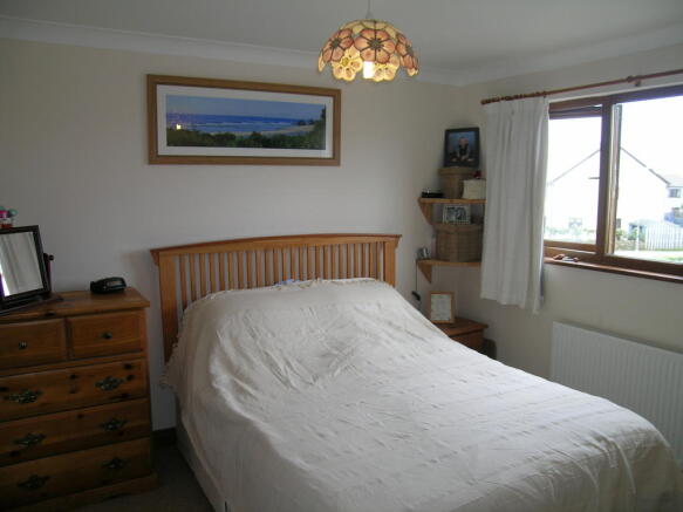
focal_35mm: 28
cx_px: 342
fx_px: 552
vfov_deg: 49.7
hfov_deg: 63.5
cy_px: 256
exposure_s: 1/61
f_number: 3.1
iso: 50
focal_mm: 5.8
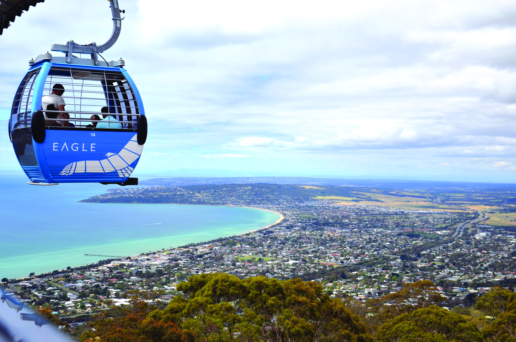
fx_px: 751
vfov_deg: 25.6
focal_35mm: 52
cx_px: 258
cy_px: 171
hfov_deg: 37.9
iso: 100
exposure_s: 1/320
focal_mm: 35
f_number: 9
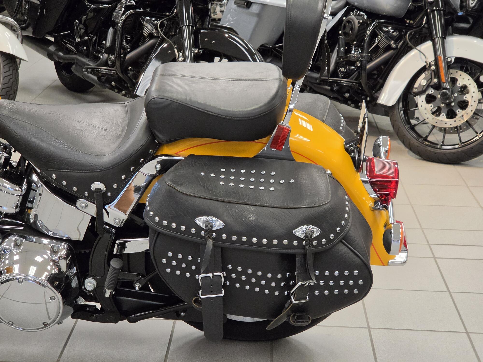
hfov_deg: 28.2
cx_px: 242
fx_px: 963
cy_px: 181
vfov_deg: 21.3
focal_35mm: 69
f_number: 2.4
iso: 320
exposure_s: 1/120
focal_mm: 7
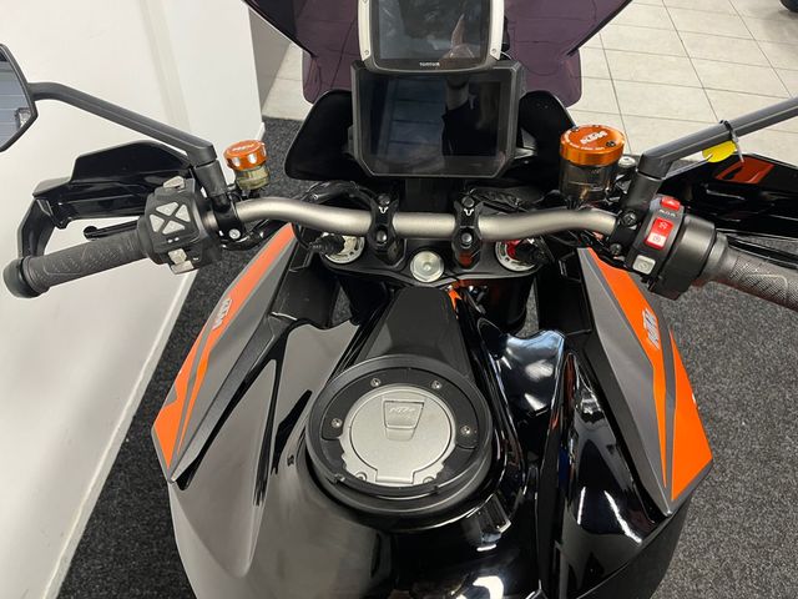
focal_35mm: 26
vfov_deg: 53.1
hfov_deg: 67.3
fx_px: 599
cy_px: 300
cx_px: 399
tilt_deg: -49.1
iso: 250
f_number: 1.6
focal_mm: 5.1
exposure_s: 1/50
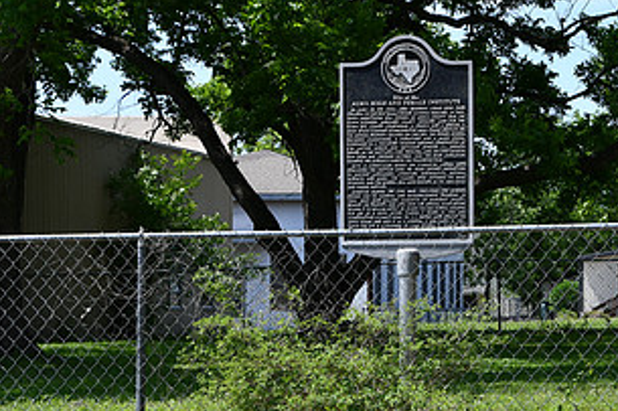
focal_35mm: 120
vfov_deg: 11.4
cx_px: 517
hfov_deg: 16.9
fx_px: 2059
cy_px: 268
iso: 125
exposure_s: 1/250
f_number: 8
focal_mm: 42
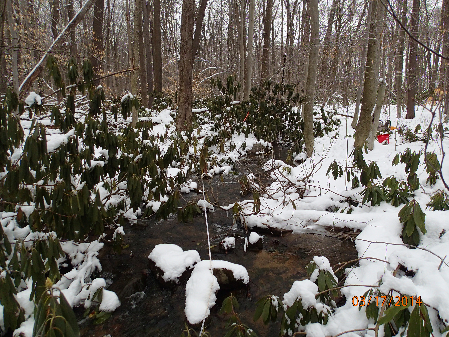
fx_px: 324
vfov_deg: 54.9
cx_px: 224
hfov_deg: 69.4
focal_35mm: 25
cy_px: 168
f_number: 2.8
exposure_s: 1/1600
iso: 200
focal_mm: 4.5
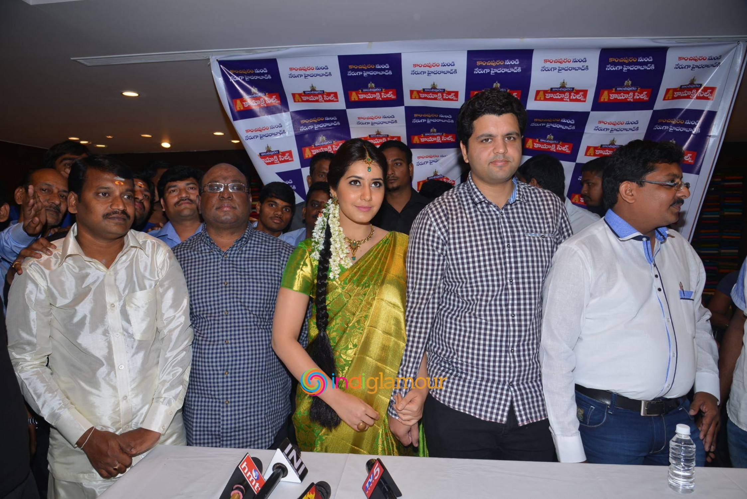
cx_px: 374
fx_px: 498
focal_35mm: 24
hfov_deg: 73.7
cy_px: 250
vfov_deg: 53.2
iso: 200
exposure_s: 1/125
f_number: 9
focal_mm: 24
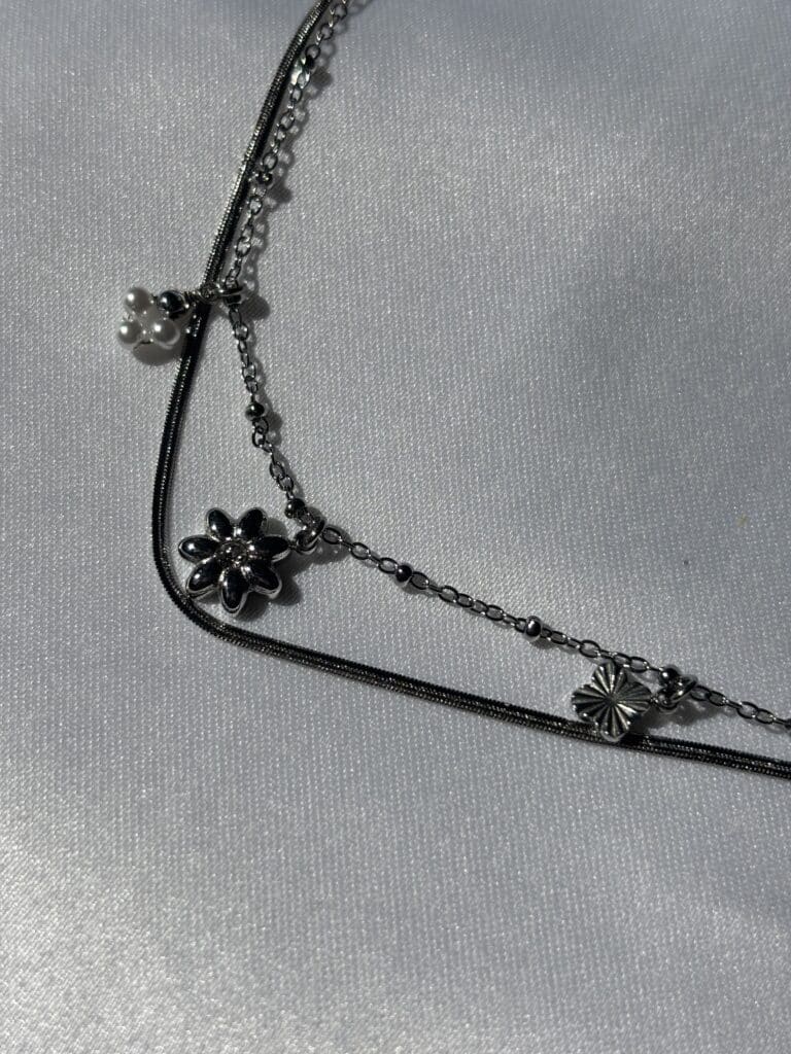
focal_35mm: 52
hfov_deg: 28.0
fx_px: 1584
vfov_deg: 36.8
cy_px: 527
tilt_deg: -66.1
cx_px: 396
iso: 32
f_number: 1.6
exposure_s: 1/7692
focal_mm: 5.96
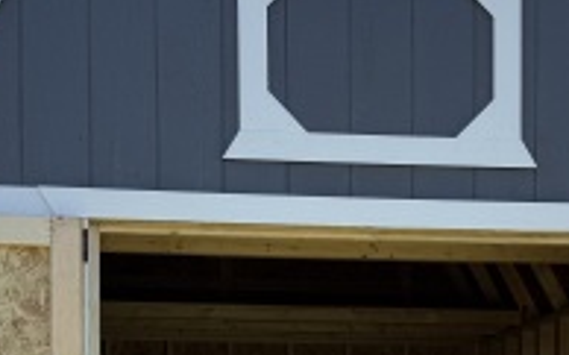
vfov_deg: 14.9
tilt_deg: +0.5
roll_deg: +0.0
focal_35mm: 84
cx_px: 378
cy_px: 446
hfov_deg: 24.5
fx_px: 1302
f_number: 1.78
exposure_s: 1/2525
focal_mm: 6.76
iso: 80
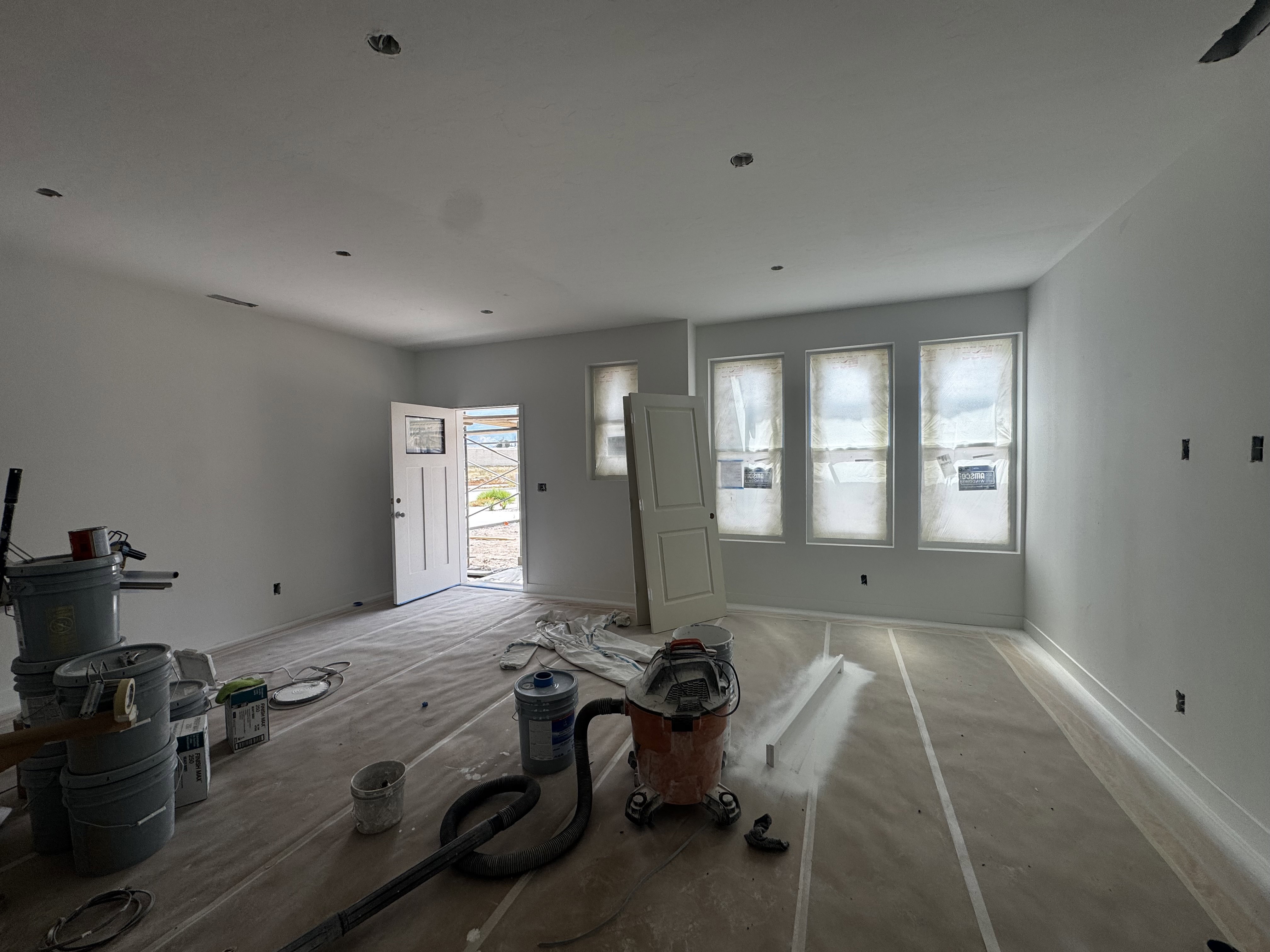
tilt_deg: -2.0
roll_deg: +0.4
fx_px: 514
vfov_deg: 85.7
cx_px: 635
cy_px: 476
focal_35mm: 14
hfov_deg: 102.1
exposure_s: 1/343
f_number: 2.2
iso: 40
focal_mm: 2.22
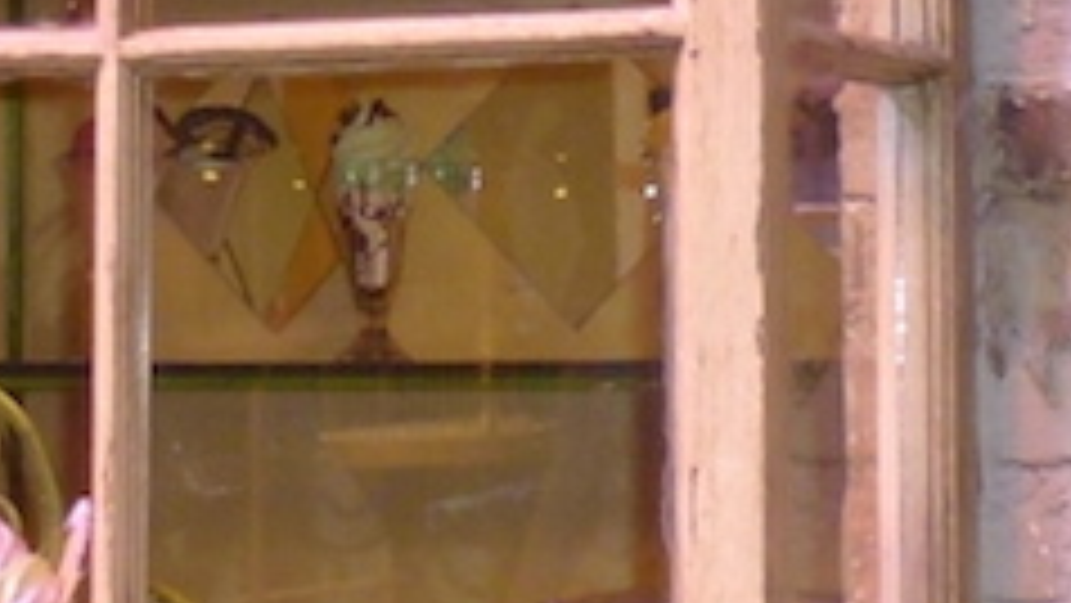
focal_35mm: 158
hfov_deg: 13.6
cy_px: -212
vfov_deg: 7.6
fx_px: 4488
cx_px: 400
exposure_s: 1/6
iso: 100
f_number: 3.3
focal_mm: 4.3
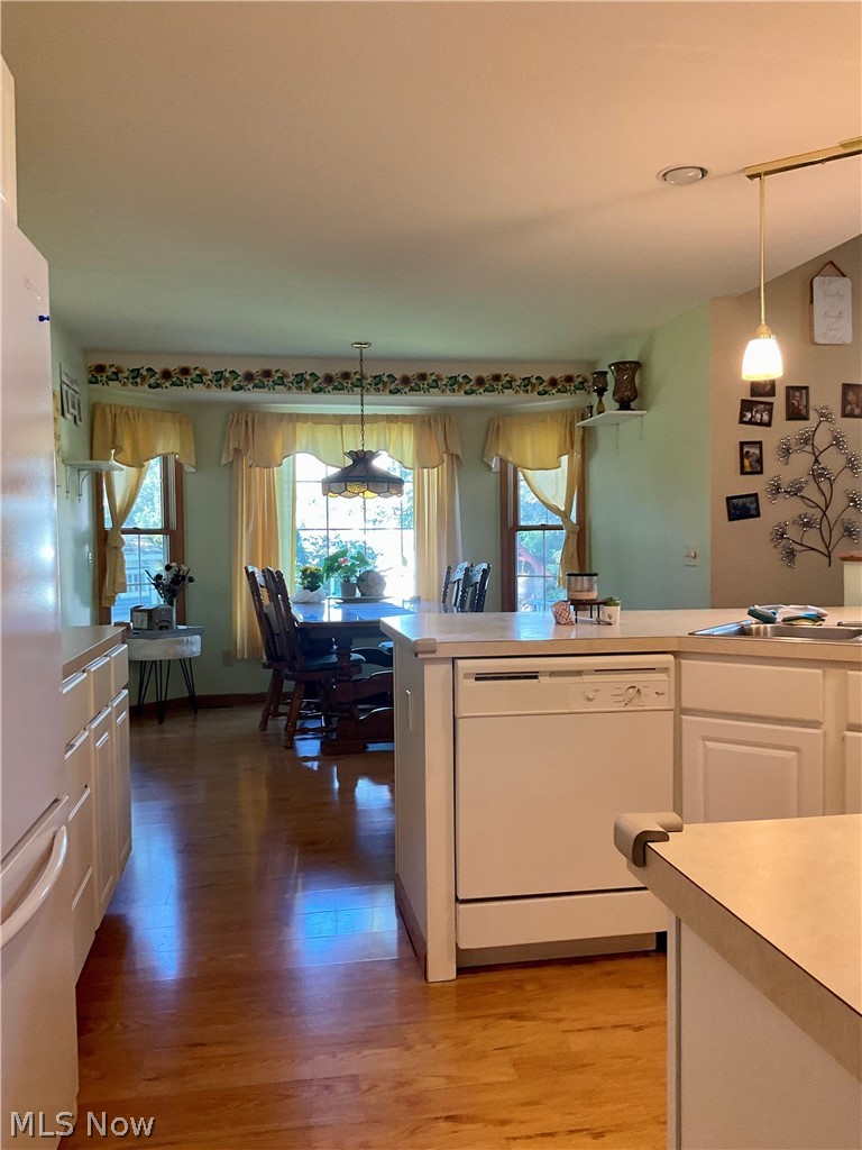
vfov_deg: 61.7
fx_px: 963
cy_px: 575
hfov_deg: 48.2
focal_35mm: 29
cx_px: 431
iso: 125
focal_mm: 3
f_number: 1.8
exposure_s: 1/60
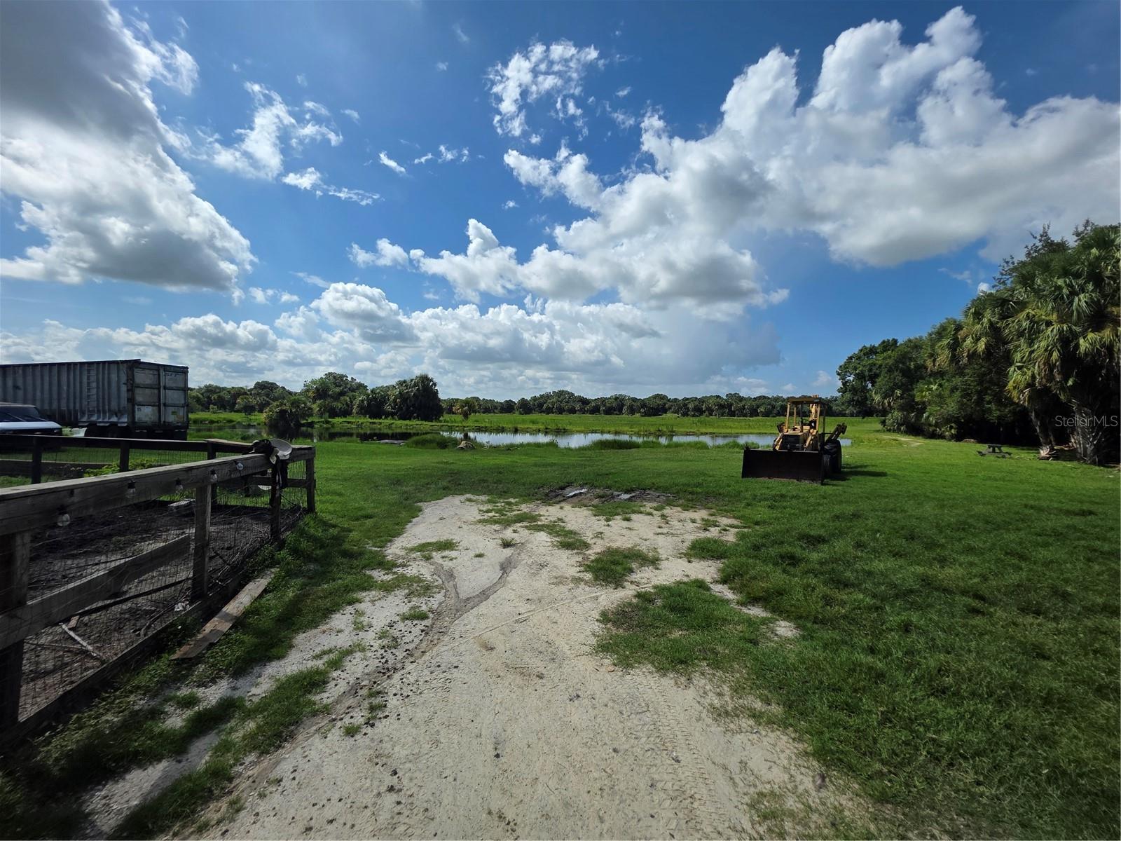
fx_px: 421
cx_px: 560
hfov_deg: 106.2
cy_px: 420
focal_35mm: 13
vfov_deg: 89.9
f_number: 1.9
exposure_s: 1/3873
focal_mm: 2.2
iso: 40
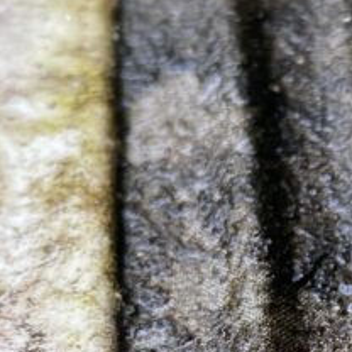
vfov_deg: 15.4
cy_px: 254
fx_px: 1300
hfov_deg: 14.4
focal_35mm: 113
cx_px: 528
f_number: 1.8
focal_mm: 4.25
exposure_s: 1/121
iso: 64
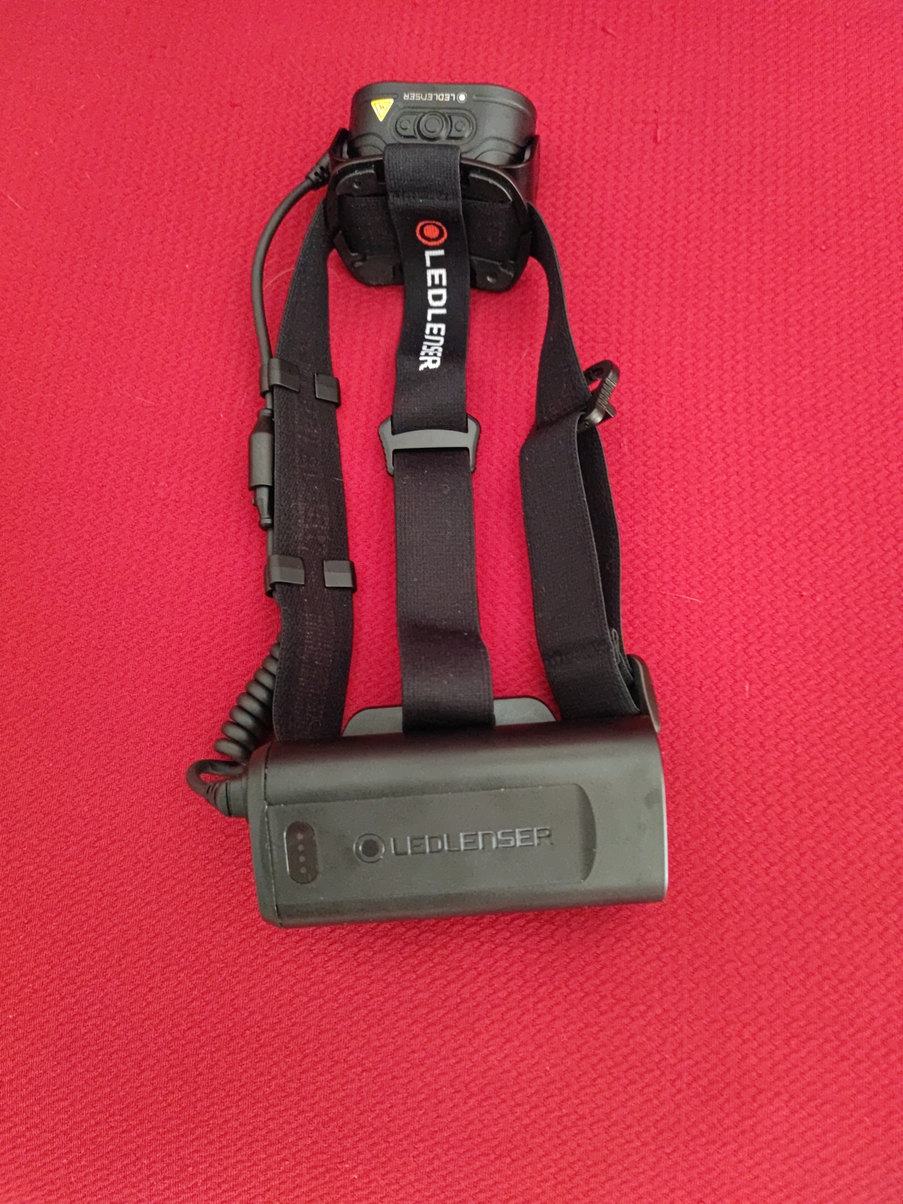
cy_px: 602
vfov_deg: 69.4
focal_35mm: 25
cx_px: 452
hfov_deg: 54.9
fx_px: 870
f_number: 1.75
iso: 2248
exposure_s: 1/33
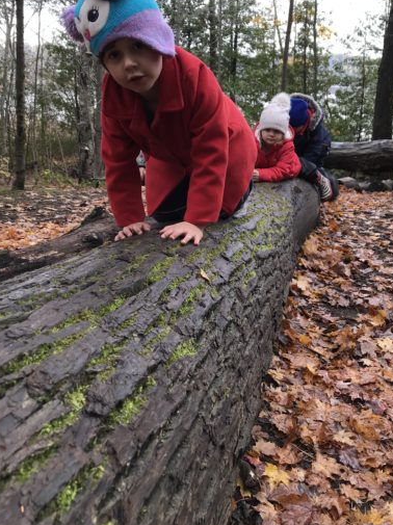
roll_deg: -2.2
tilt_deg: -10.7
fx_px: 561
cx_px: 217
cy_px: 199
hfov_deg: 38.6
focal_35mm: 37
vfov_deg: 49.7
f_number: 1.8
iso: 20
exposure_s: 1/60
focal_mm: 3.99
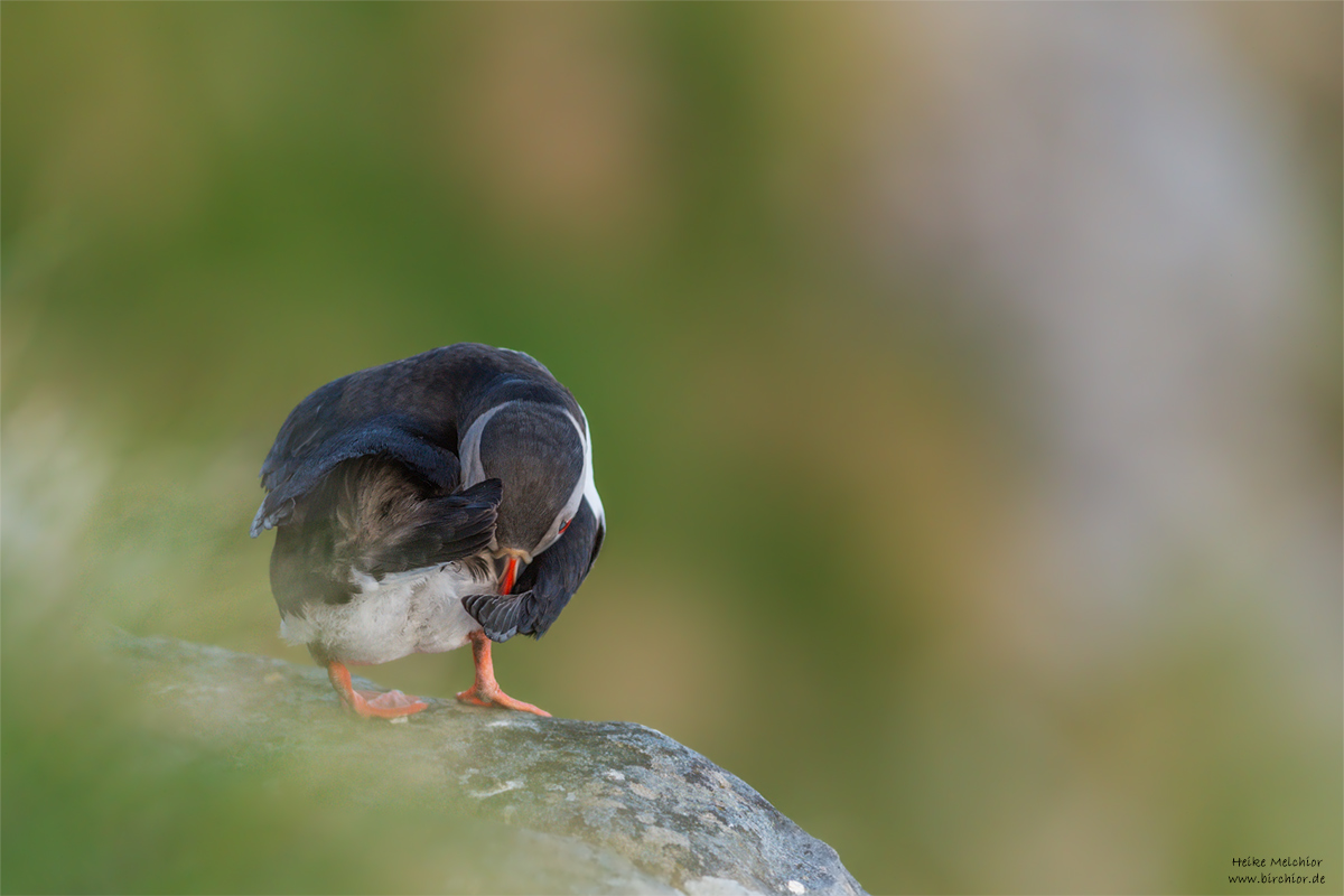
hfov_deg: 6.9
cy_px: 448
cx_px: 672
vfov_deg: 4.6
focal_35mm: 300
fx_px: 11199
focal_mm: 300
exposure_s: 1/800
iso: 1250
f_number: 2.8
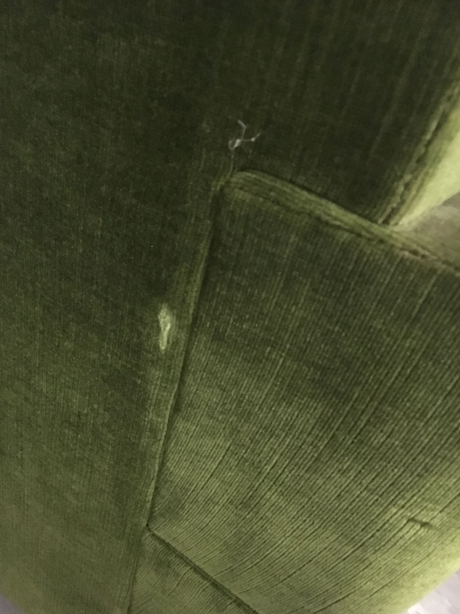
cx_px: 222
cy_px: 310
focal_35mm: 30
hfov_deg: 46.8
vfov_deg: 60.0
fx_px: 532
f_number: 2.2
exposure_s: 1/17
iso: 1000
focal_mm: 4.15
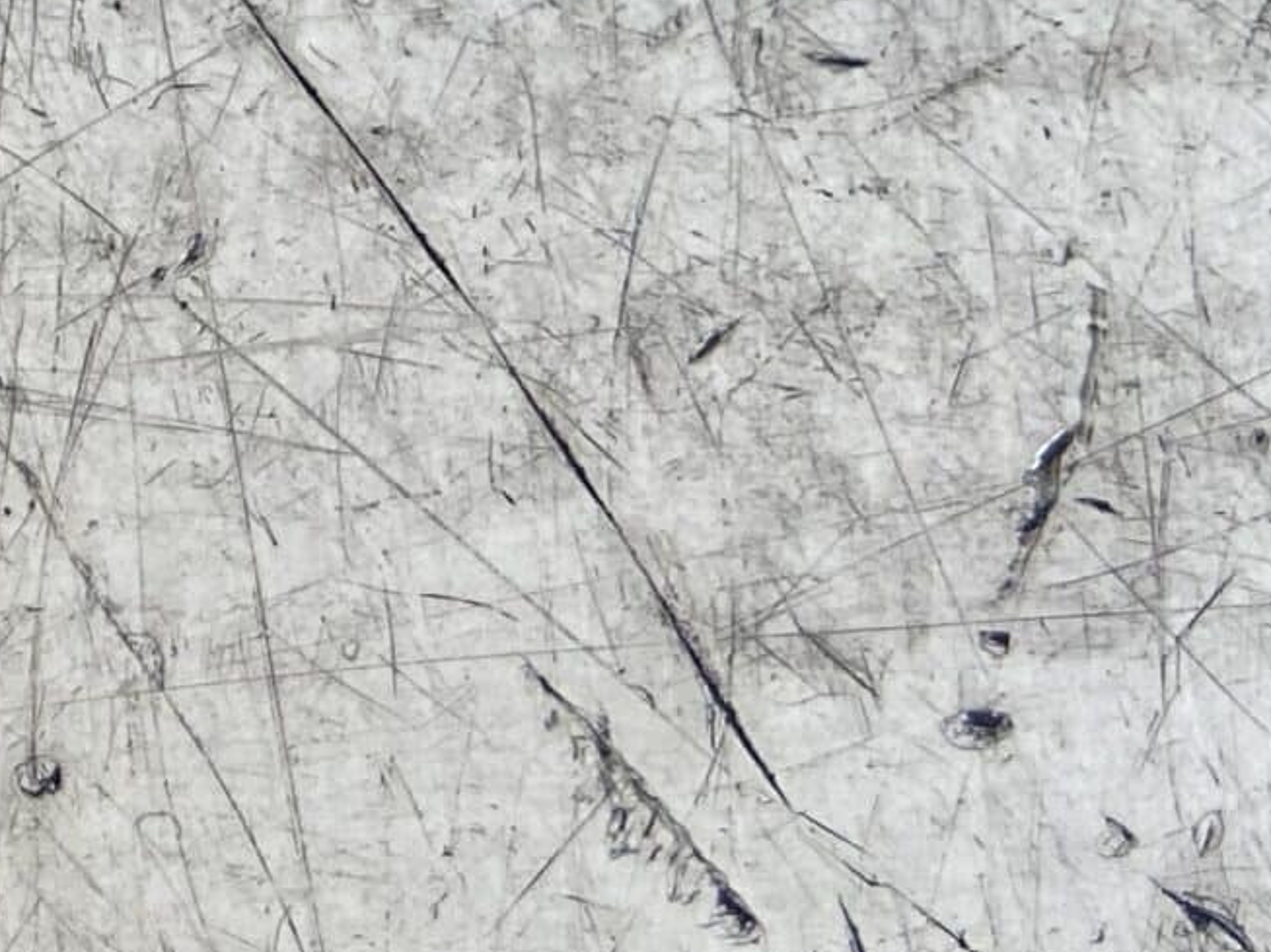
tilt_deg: -69.6
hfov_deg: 17.5
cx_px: -584
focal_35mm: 102
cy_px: -607
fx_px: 3743
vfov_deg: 13.4
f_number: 1.8
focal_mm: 4.25
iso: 80
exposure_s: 1/100
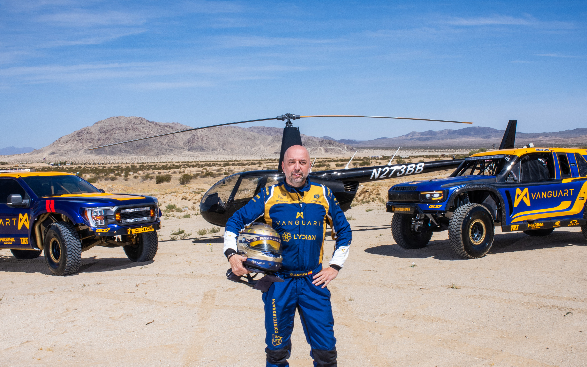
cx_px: 303
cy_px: 209
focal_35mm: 40
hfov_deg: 49.3
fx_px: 640
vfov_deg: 31.9
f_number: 22
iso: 400
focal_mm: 28
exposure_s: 1/200
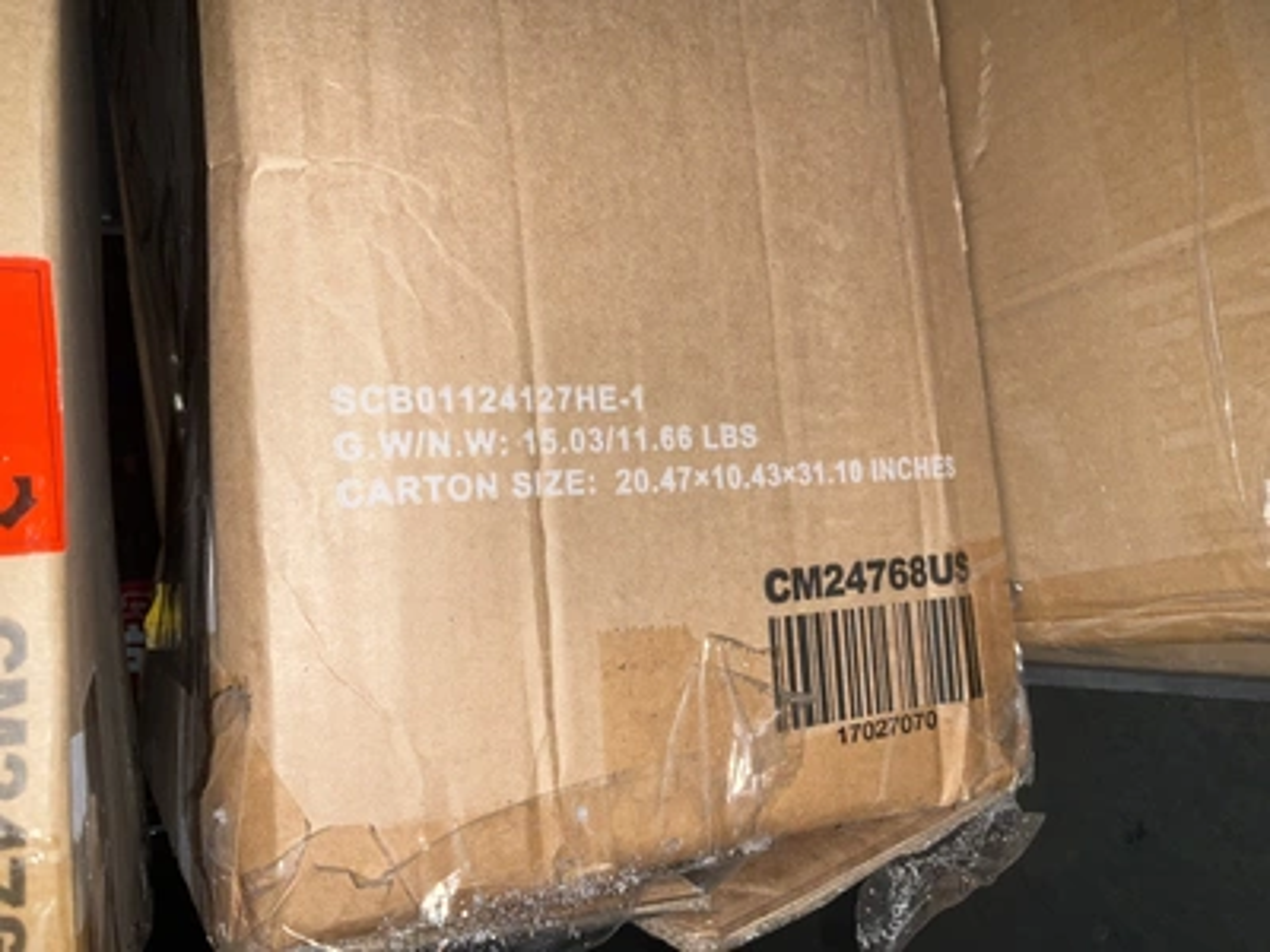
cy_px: 476
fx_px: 1064
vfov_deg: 48.2
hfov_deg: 61.7
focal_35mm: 29
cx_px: 635
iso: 25
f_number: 1.8
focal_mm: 3
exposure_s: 1/60
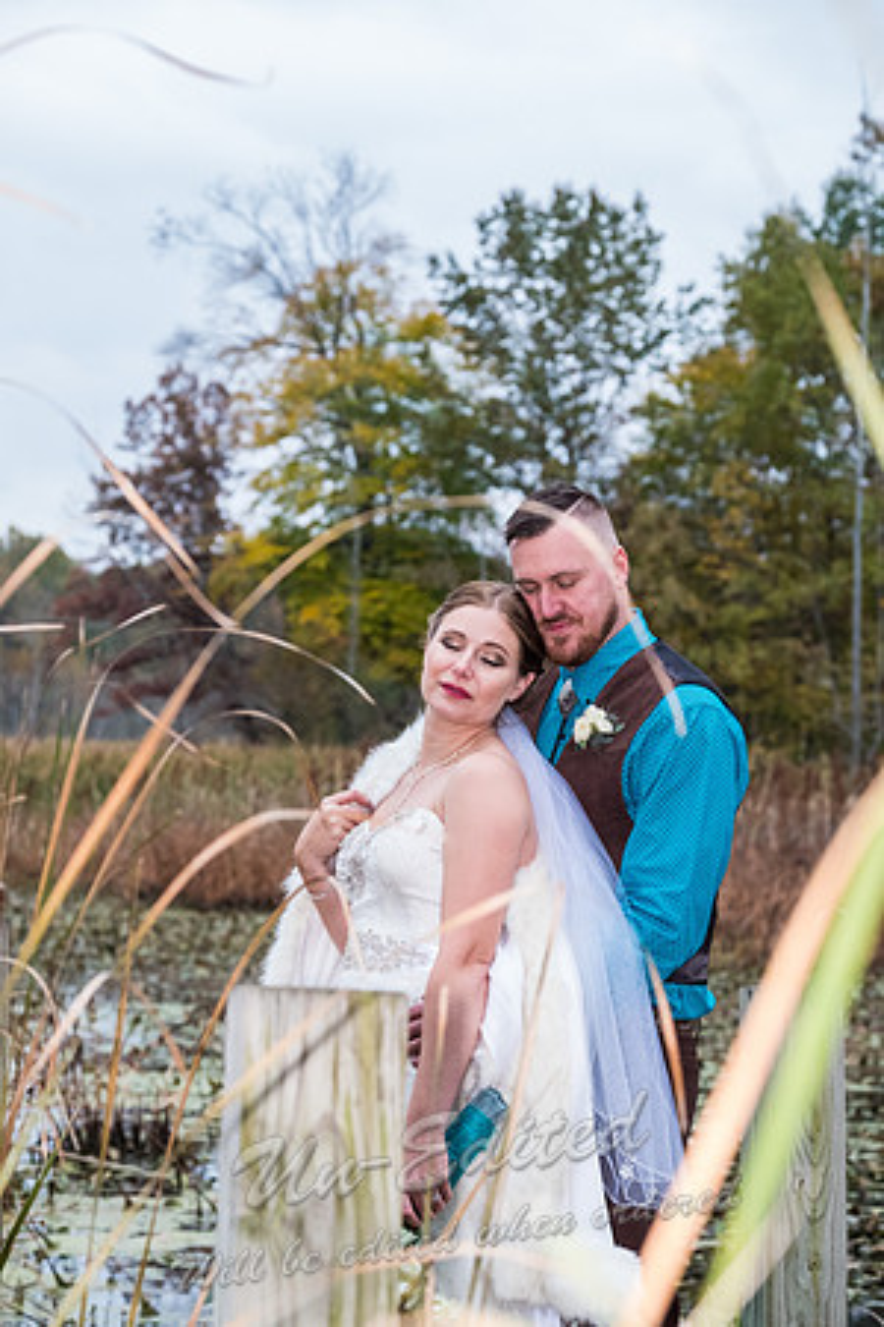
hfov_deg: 13.3
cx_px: 442
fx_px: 3794
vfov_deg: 19.8
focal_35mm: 103
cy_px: 664
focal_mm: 68.7
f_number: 5
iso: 1600
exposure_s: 1/200
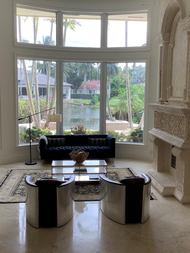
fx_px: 307
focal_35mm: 42
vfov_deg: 44.8
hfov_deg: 34.4
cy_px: 125
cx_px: 97
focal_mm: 3.3
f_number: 2.4
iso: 50
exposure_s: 1/120
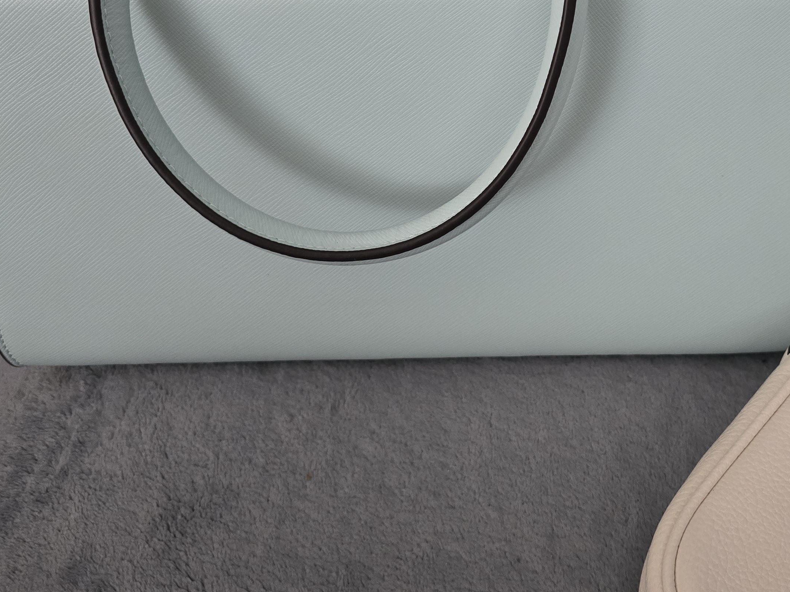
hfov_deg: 42.7
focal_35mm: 43
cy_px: 186
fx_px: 981
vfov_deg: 33.2
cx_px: 581
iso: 640
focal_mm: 6.3
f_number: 1.7
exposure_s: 1/33
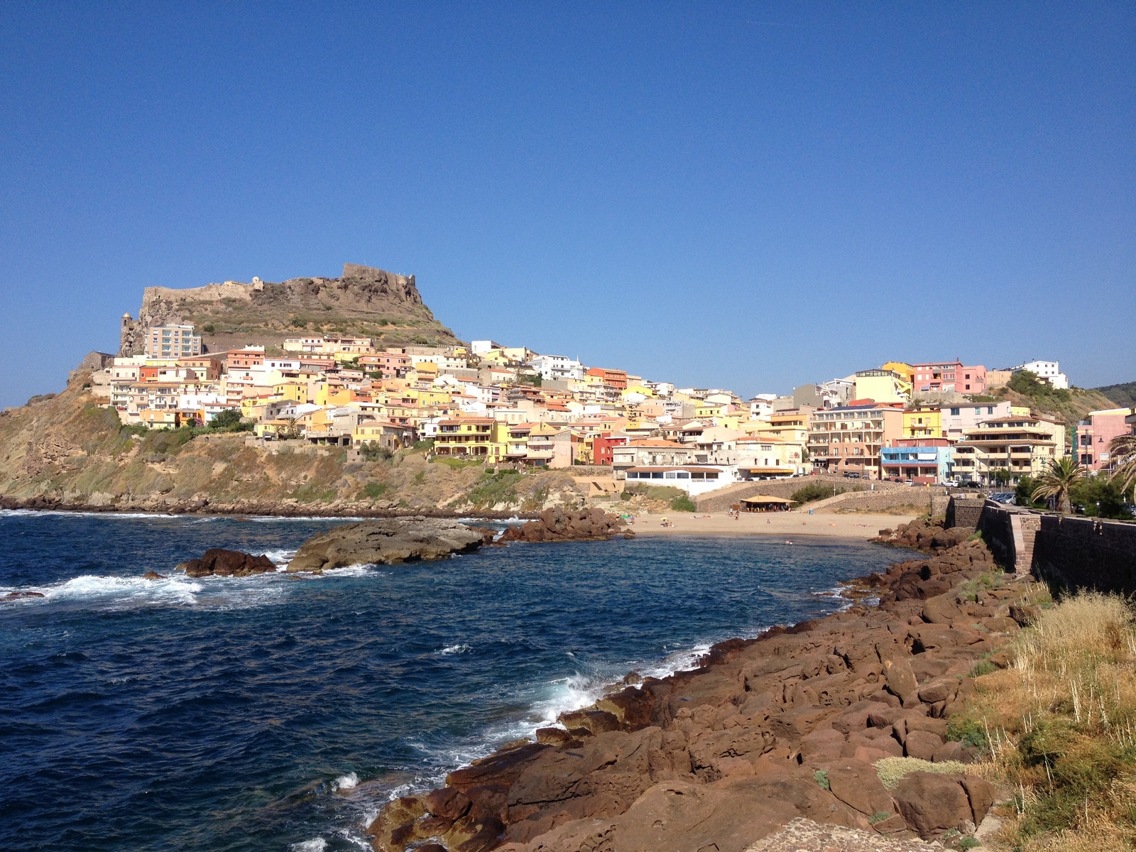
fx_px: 1149
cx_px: 568
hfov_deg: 52.6
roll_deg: -0.3
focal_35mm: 35
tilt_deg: -0.4
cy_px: 426
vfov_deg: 40.7
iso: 50
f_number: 2.4
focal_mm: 4.28
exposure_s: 1/2123
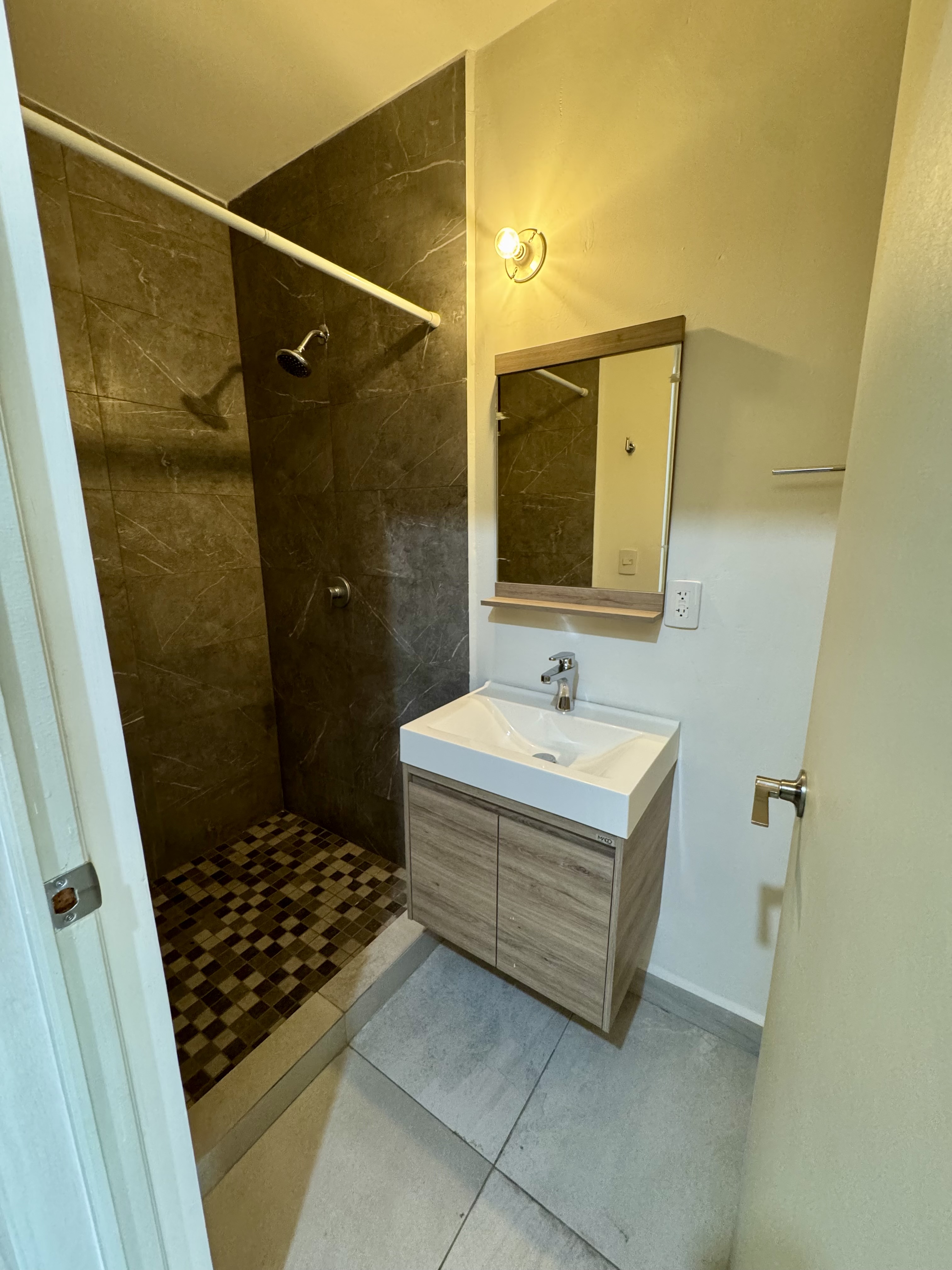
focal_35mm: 14
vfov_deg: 102.1
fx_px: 513
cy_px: 635
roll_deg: -0.5
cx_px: 476
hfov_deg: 85.7
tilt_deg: -11.1
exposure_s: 1/60
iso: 500
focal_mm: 2.22
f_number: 2.2
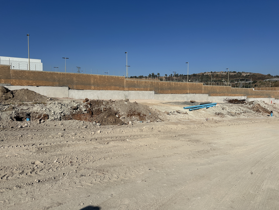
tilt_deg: +0.5
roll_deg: -0.5
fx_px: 193
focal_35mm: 24
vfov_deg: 56.8
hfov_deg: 71.6
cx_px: 140
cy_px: 105
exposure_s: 1/12048
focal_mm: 6.86
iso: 80
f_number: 1.78
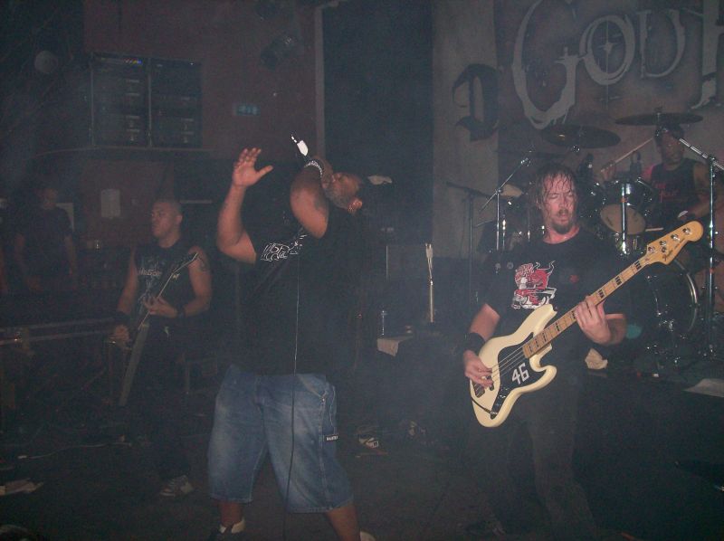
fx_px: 752
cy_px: 270
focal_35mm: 36
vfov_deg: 39.6
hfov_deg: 51.4
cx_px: 362
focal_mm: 6
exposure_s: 1/64
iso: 140
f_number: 2.7
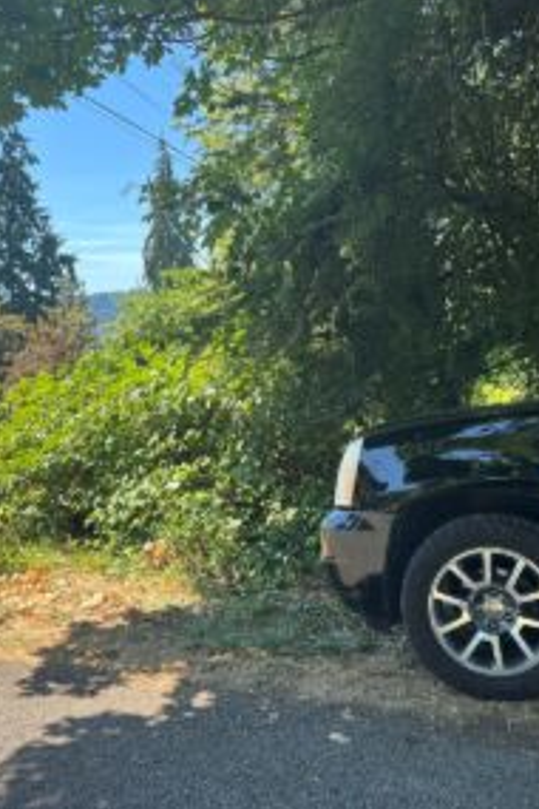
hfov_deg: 35.1
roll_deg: +2.2
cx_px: 275
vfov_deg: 50.7
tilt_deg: -5.2
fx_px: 853
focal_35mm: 38
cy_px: 392
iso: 50
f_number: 1.5
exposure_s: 1/853
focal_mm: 5.7
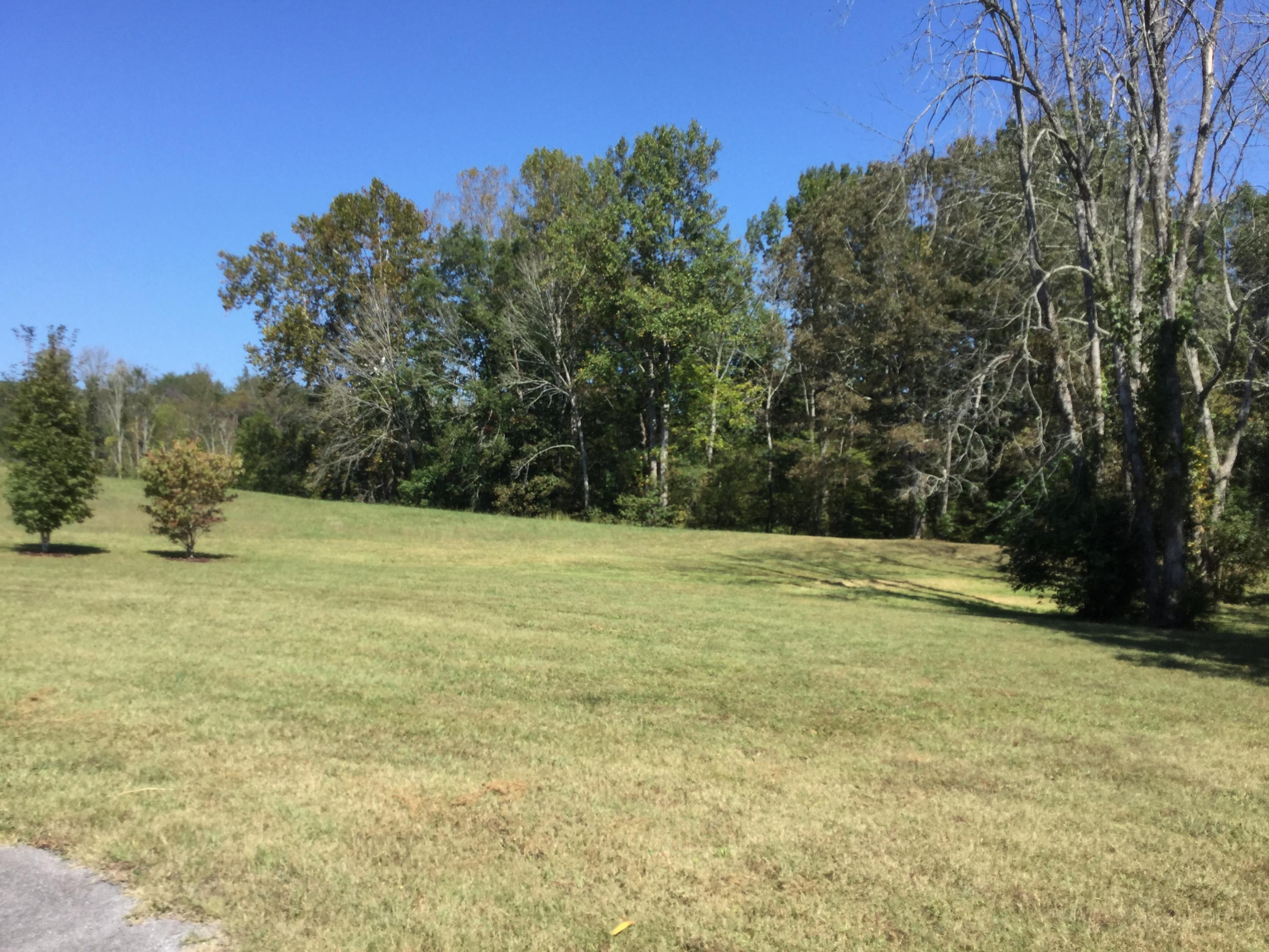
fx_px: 1136
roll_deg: +0.2
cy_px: 476
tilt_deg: -0.7
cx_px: 634
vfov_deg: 45.4
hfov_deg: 58.4
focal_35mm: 31
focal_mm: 3.3
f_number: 2.4
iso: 25
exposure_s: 1/776
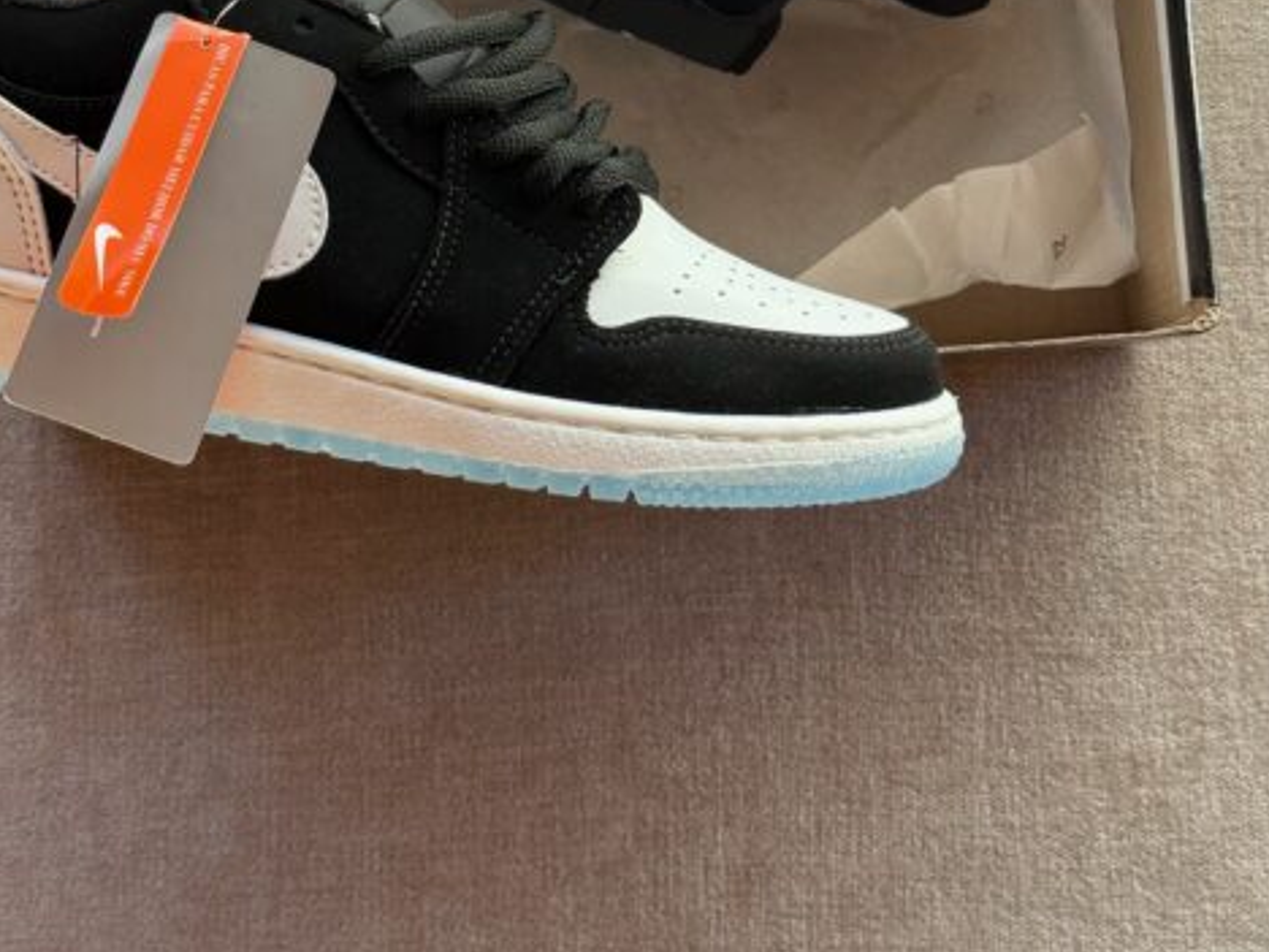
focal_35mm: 82
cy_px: 95
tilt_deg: -80.4
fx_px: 3006
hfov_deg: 23.8
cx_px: 545
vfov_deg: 17.7
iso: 100
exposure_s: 1/101
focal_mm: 6.76
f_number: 1.78
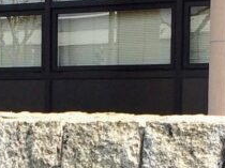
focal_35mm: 177
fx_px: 1149
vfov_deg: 8.2
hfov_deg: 11.1
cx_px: 40
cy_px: 254
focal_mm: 4.15
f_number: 2.2
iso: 32
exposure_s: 1/892
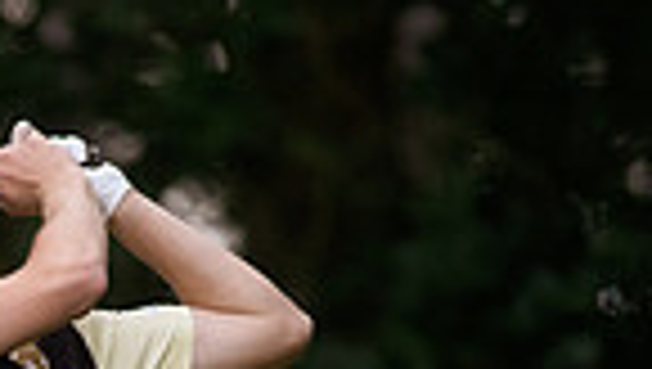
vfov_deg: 1.0
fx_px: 21760
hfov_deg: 1.7
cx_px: -202
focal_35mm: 1257
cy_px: 817
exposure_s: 1/1250
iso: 1600
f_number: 4
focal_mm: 300
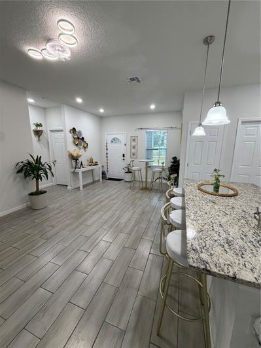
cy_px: 174
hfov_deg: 85.7
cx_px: 130
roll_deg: -0.3
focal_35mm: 14
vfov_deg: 102.1
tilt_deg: -11.4
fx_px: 141
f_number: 2.2
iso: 320
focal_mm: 2.22
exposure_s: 1/120
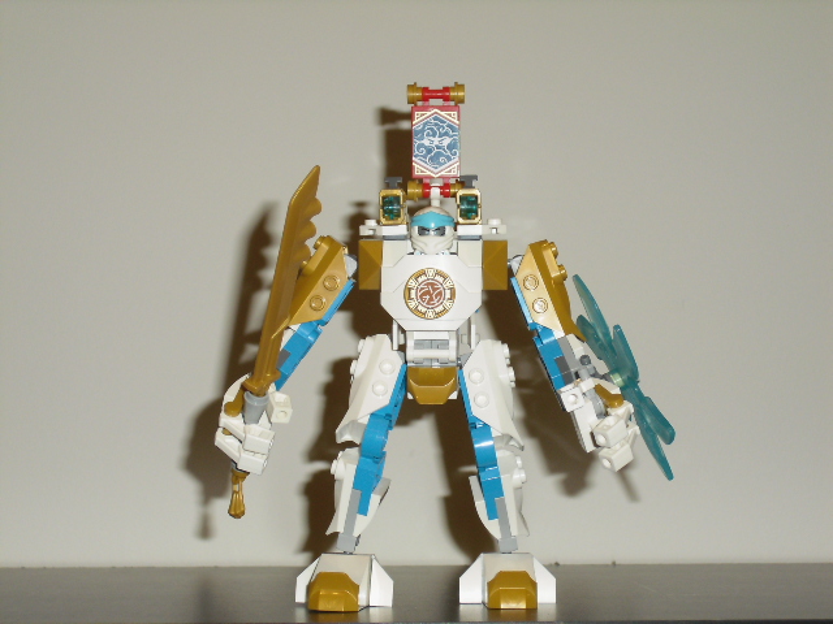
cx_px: 416
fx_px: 1757
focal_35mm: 73
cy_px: 312
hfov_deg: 26.7
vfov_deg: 20.2
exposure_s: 1/60
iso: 200
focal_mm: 13.1
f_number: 4.6
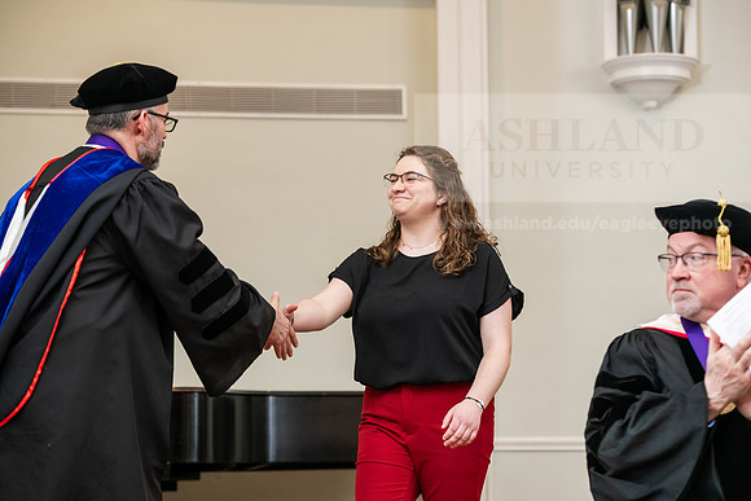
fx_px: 2087
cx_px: 376
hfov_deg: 20.4
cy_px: 250
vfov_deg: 13.7
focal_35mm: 100
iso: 1600
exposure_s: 1/200
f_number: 4.5
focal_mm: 100
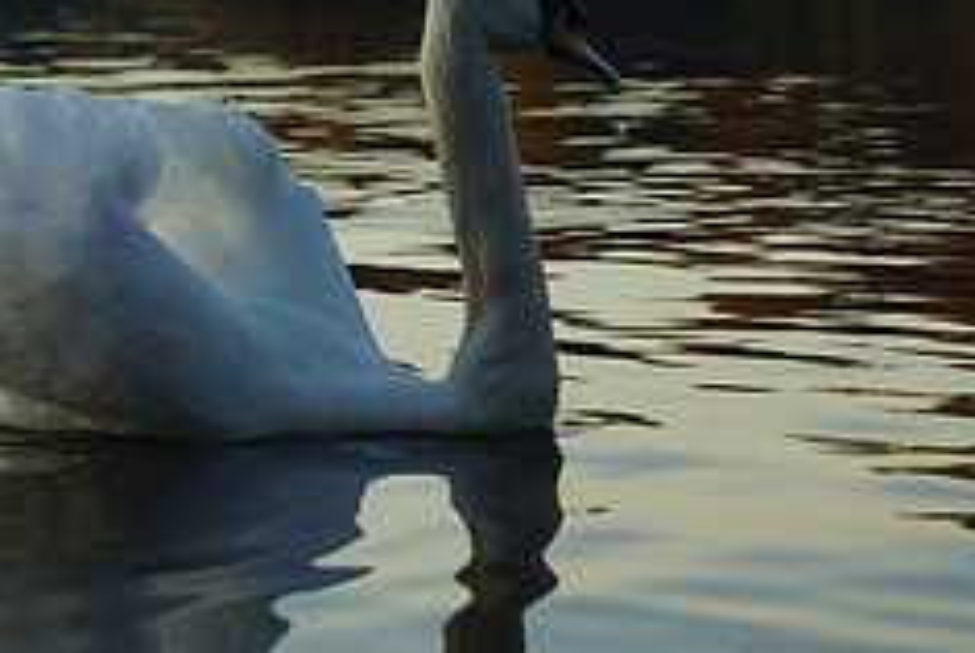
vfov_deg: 7.5
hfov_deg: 11.0
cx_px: -33
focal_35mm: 184
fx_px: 4989
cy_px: 105
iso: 100
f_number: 4
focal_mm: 50
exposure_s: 1/125
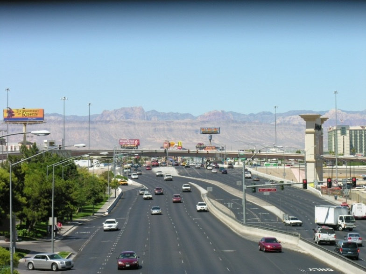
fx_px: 1343
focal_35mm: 127
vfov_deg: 11.7
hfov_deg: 15.5
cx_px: 183
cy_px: 137
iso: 50
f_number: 6.8
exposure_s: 1/190
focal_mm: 32.4
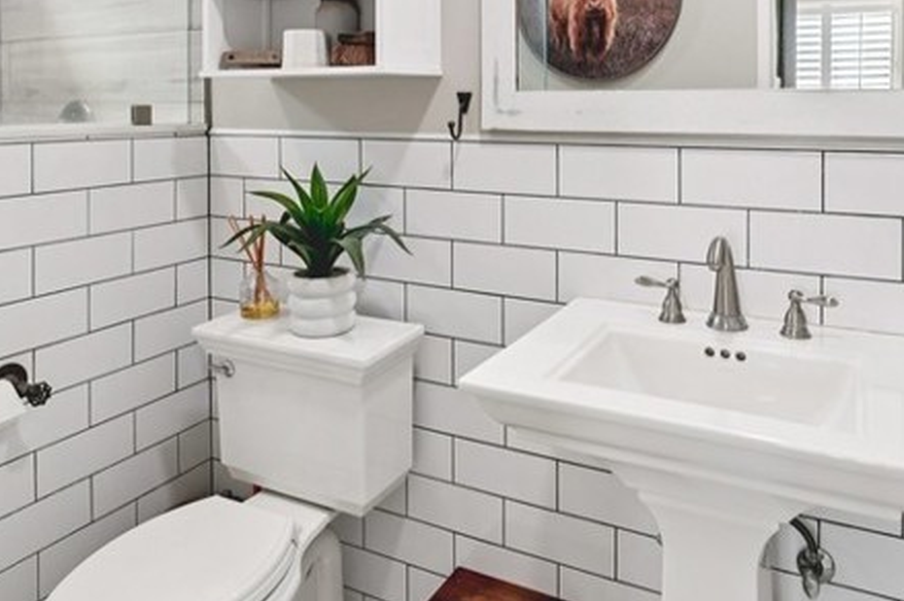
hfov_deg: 65.4
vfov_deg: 43.7
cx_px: 484
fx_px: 703
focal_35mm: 28
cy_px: 105
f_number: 8
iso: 400
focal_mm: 12
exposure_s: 1/25
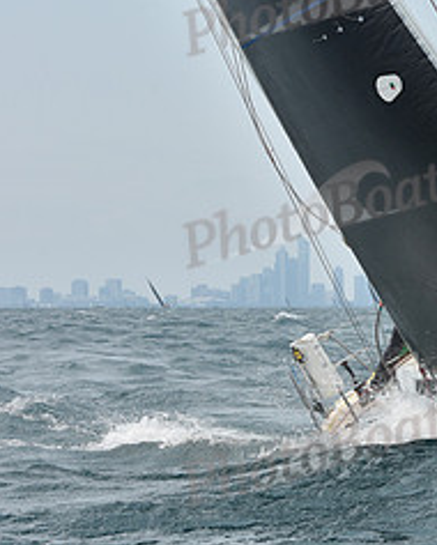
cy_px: 295
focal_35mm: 211
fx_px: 3407
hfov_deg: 7.2
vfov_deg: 9.1
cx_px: 628
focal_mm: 92
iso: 250
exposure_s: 1/800
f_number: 11
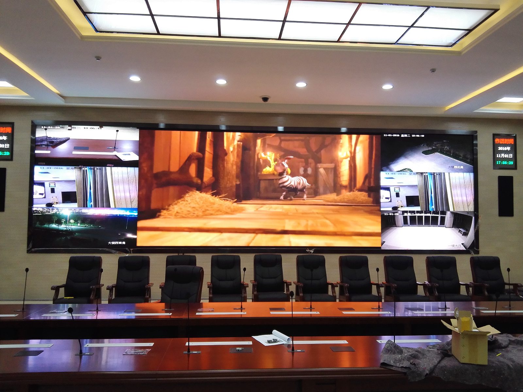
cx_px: 262
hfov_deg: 61.7
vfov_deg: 48.2
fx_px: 438
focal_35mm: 29
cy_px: 196
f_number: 2
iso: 160
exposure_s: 1/100
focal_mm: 3.8
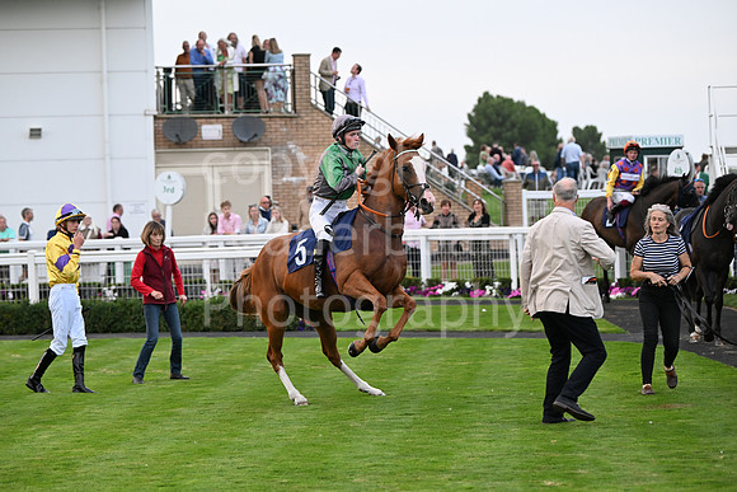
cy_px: 246
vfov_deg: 11.4
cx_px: 368
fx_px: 2457
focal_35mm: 120
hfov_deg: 17.1
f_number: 3.5
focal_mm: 120
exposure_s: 1/800
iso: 1600
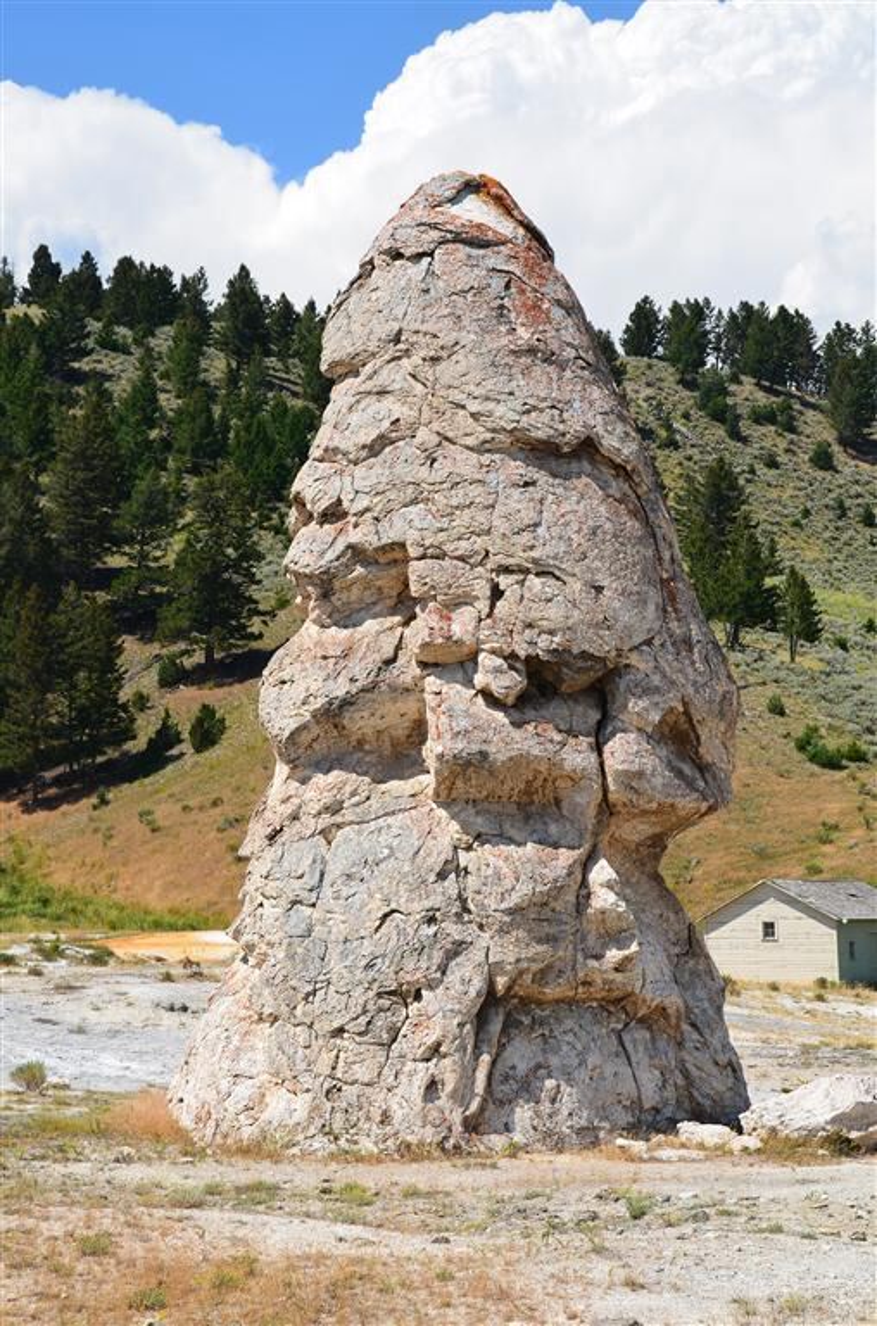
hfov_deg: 18.1
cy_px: 663
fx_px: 2755
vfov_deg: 27.1
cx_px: 438
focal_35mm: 75
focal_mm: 50
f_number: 13
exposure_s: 1/200
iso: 100
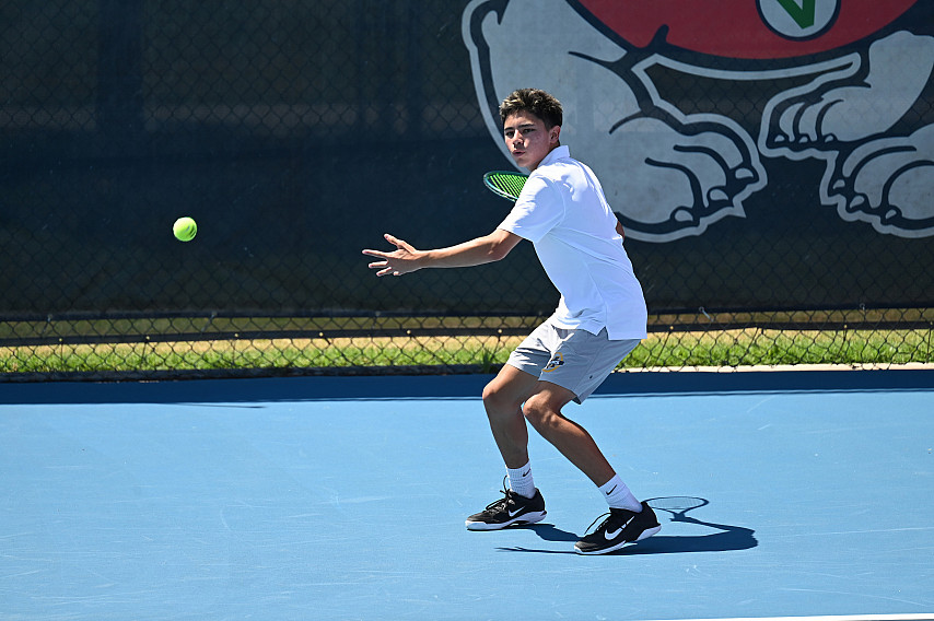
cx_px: 467
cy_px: 310
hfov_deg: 5.2
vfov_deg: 3.4
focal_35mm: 400
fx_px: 10369
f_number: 5.6
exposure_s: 1/1000
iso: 320
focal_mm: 400
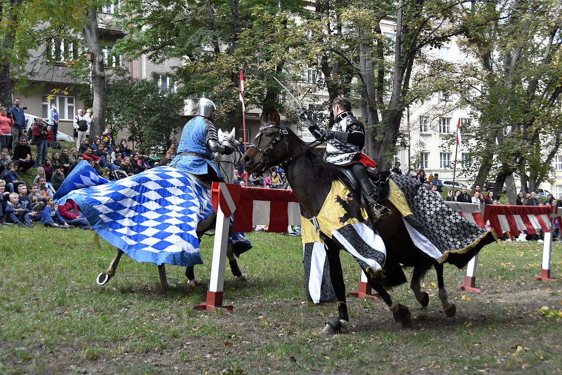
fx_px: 749
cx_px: 281
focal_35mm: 48
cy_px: 188
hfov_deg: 41.1
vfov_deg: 28.1
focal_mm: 32
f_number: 5
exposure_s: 1/1250
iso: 2500
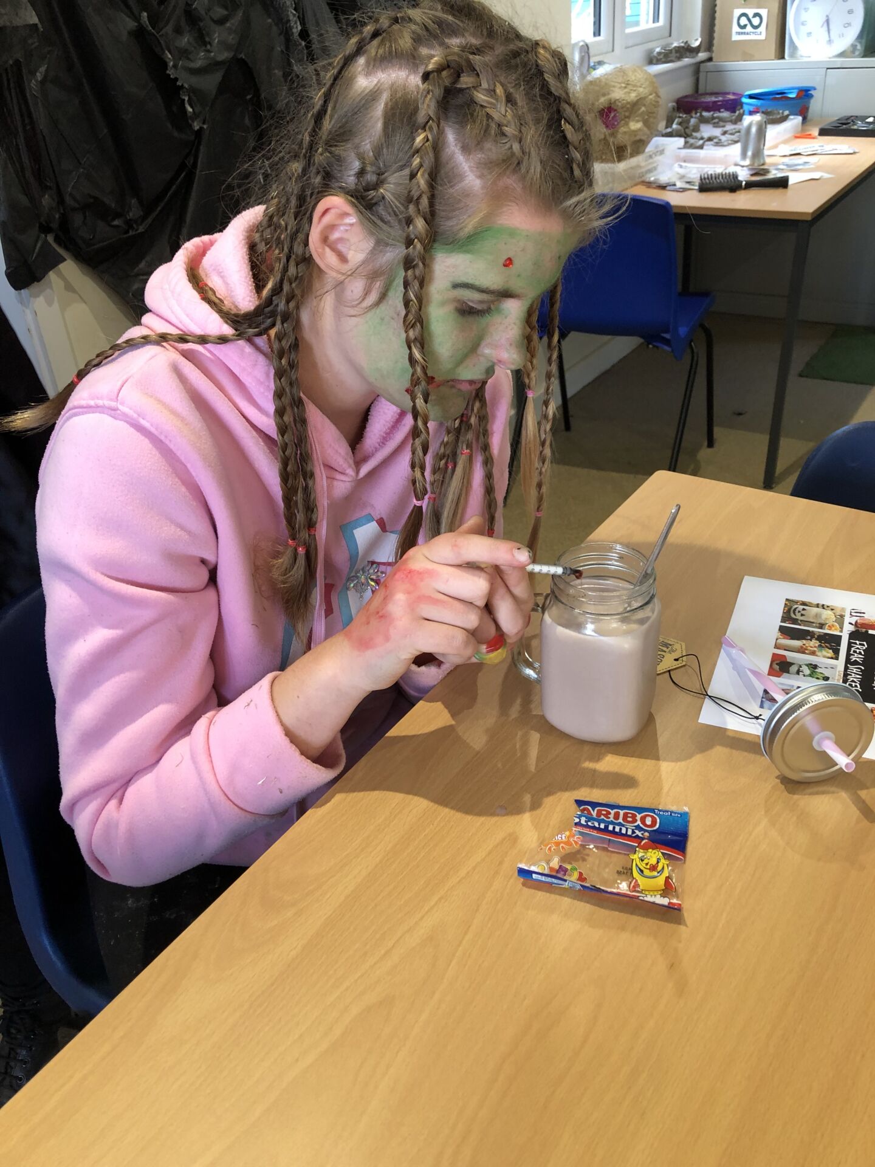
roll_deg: +5.0
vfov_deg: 63.4
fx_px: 944
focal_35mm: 28
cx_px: 438
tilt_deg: -33.3
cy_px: 584
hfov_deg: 49.7
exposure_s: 1/20
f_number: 1.8
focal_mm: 3.99
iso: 40
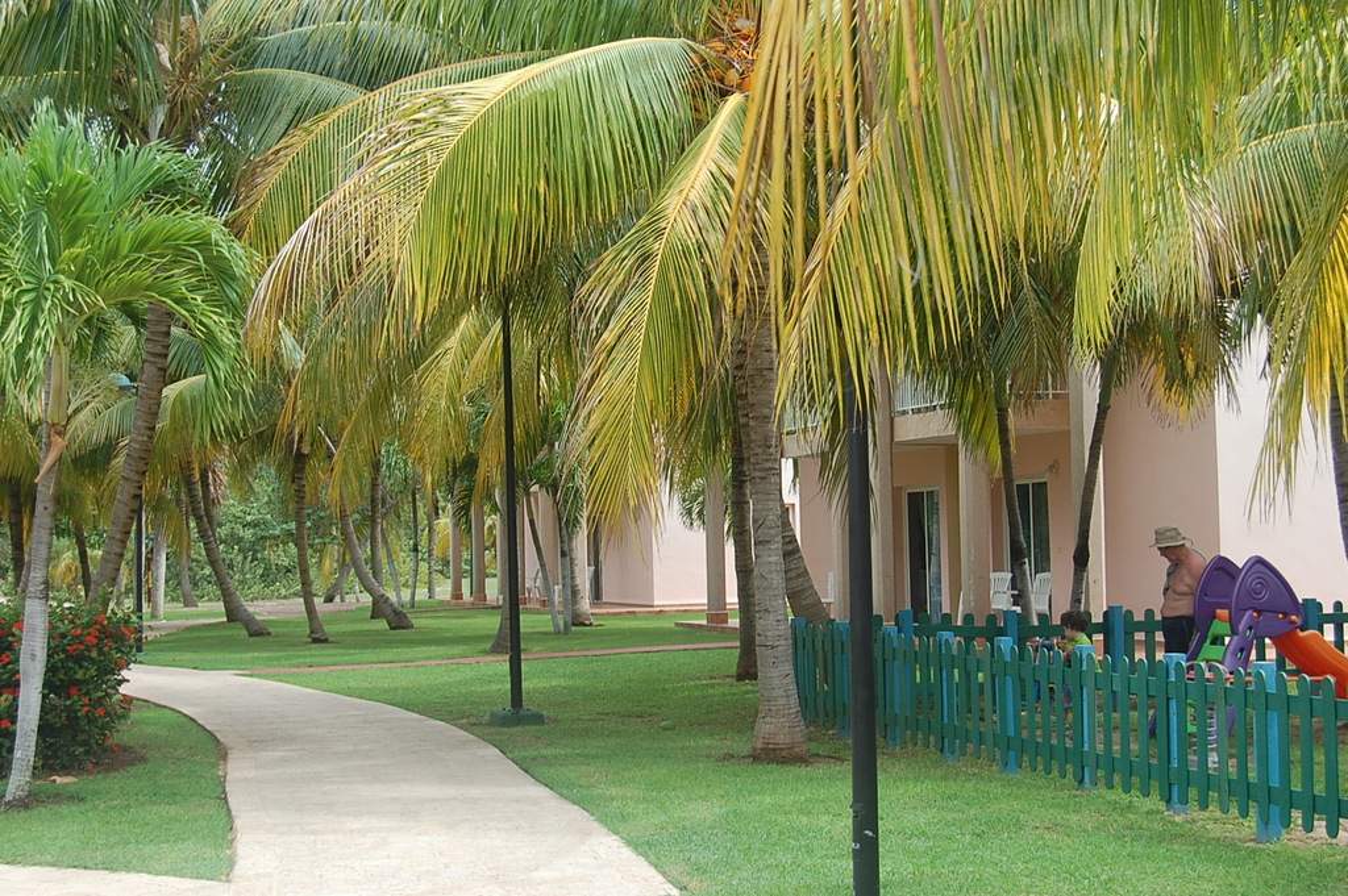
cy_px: 448
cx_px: 674
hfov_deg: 35.1
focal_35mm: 57
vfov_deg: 23.7
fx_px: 2133
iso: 200
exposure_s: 1/200
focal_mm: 38
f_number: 7.1
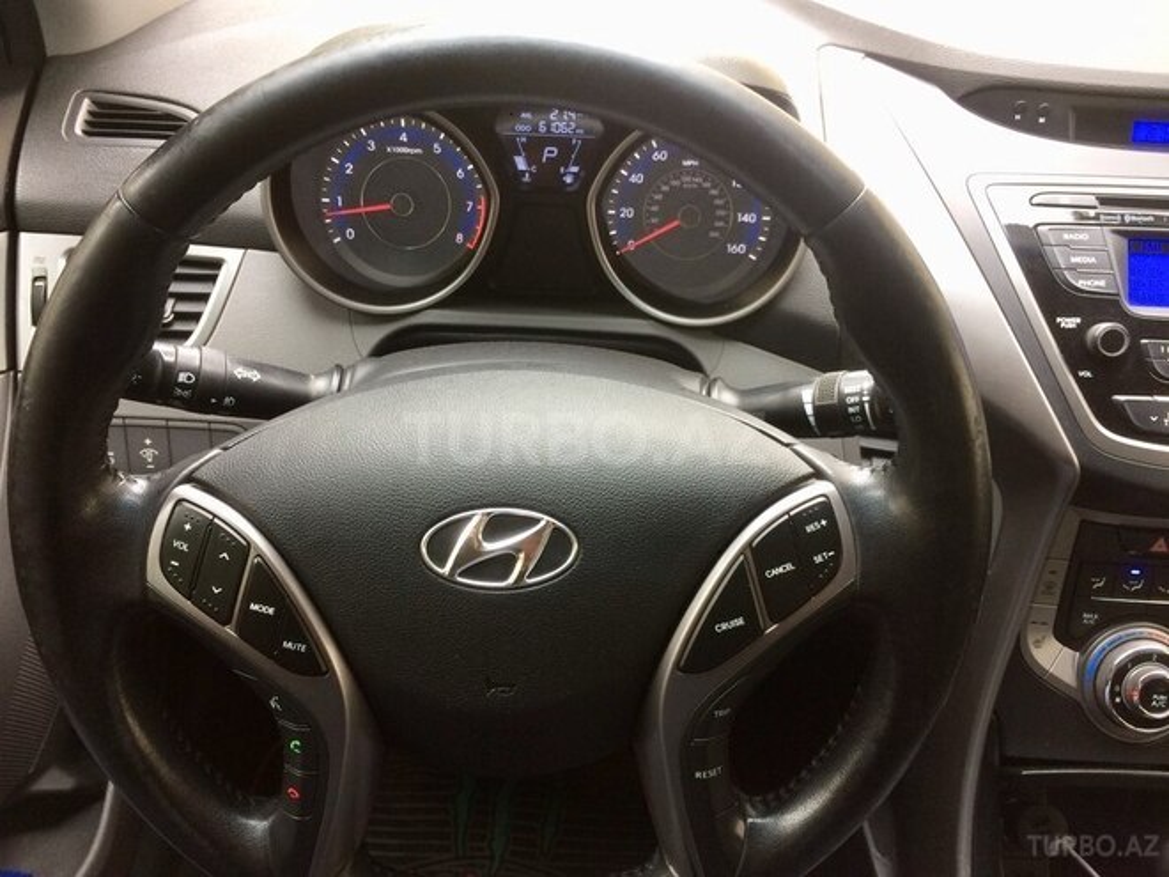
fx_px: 979
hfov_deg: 61.7
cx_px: 584
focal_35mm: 29
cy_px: 438
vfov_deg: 48.2
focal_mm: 4.15
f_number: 2.2
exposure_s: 1/33
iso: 50
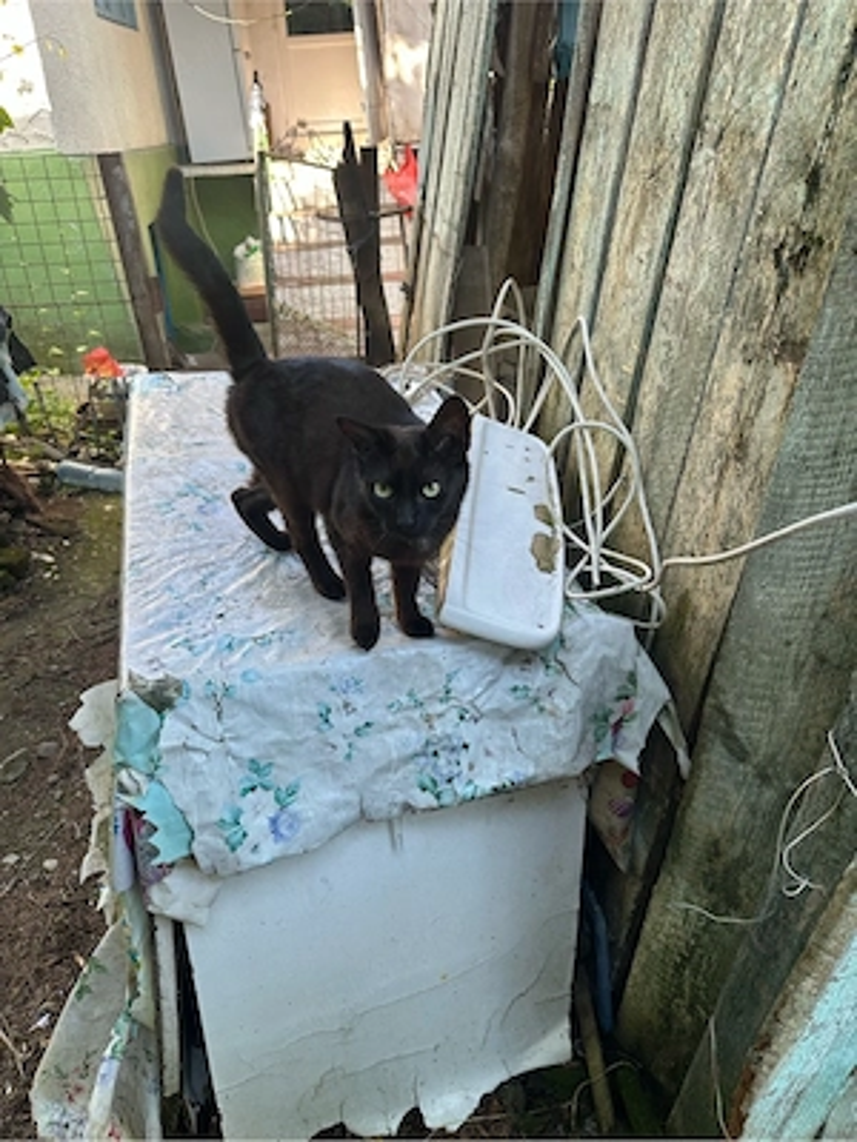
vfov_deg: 71.6
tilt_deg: -28.7
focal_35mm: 24
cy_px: 571
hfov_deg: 56.8
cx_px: 428
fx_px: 792
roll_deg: +2.7
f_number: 1.78
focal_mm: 6.86
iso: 64
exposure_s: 1/127
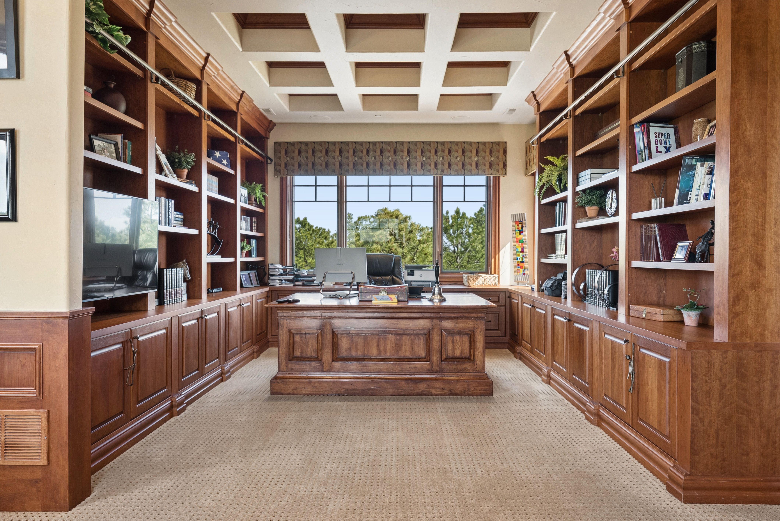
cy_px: 260
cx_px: 390
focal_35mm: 22
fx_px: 477
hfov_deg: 78.6
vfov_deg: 57.3
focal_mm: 22
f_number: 9
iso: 640
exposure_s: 1/40
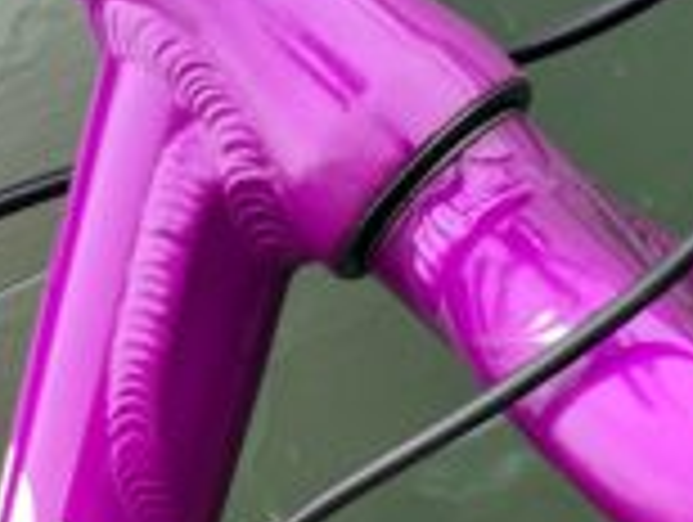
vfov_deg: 16.8
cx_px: 1048
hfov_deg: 20.5
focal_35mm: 81
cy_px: 742
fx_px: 1624
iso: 32
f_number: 1.6
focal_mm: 5.1
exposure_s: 1/124
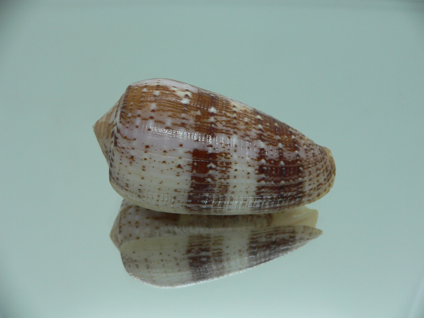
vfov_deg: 40.7
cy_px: 159
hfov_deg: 52.6
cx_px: 212
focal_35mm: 35
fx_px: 429
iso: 80
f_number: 2.8
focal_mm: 4.6
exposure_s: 1/60
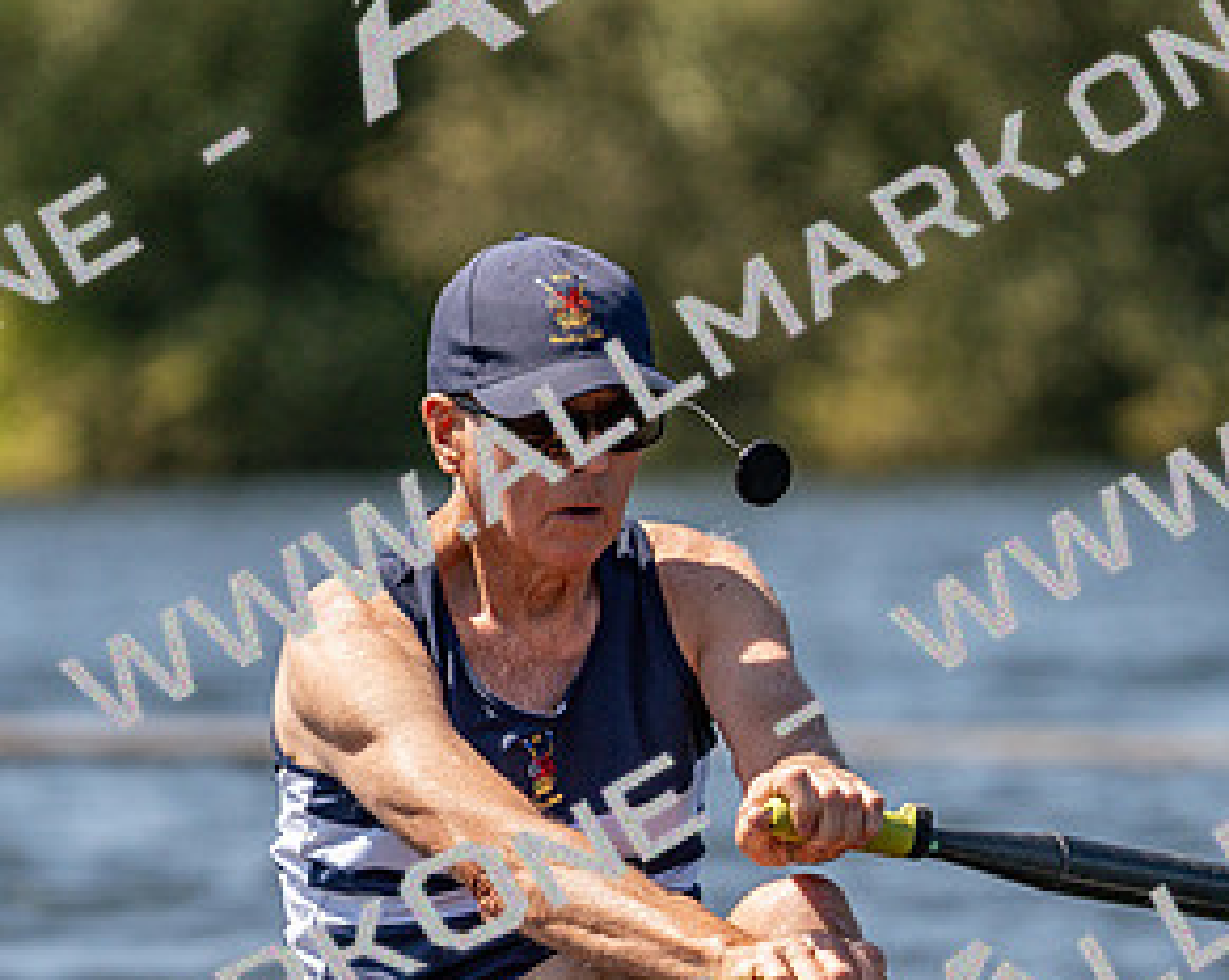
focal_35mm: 684
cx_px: 583
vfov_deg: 2.3
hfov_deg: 2.8
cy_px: 741
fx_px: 24846
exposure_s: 1/2000
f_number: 6.3
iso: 320
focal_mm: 365
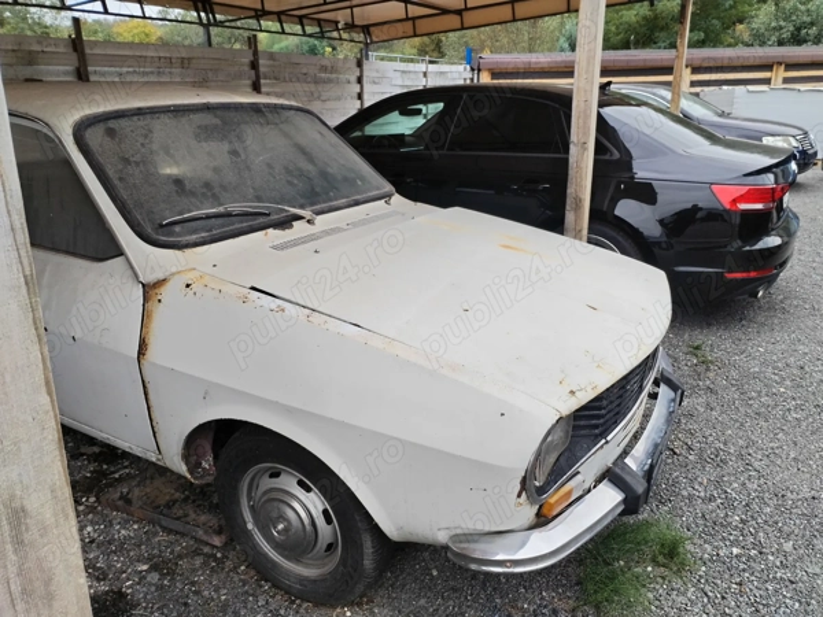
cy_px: 308
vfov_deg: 48.2
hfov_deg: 61.7
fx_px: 689
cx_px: 412
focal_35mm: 29
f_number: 1.8
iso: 100
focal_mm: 4.75
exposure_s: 1/292
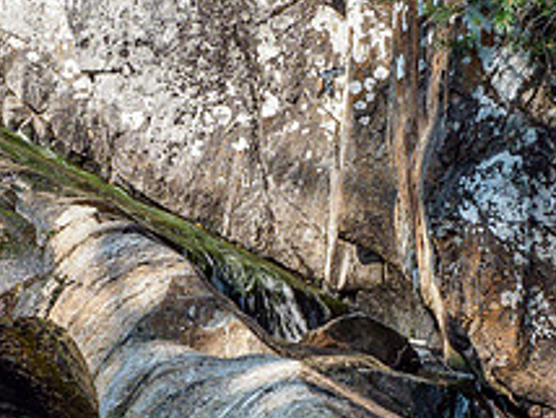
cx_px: 218
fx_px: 1045
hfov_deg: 29.7
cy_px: 367
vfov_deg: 22.2
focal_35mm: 65
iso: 200
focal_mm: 12
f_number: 7.1
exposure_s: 1/30
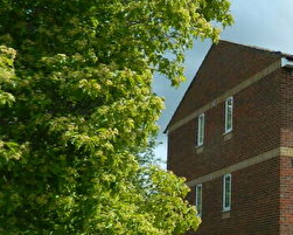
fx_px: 590
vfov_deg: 22.3
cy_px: 171
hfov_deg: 23.7
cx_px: 406
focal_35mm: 68
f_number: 3.1
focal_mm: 4.5
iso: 80
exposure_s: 1/800
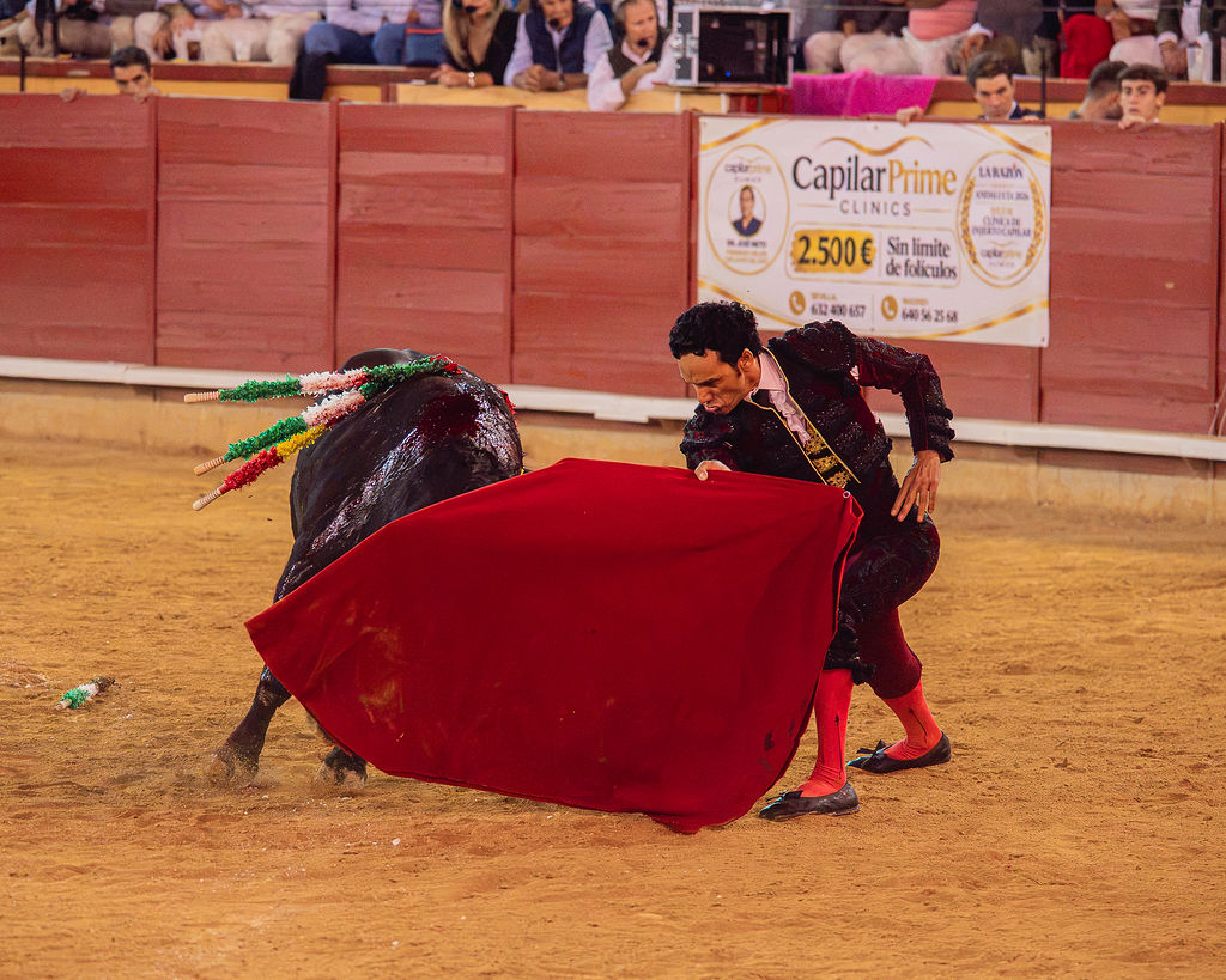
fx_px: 6860
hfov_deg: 10.2
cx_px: 562
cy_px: 490
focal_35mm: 189
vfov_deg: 8.2
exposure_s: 1/640
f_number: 5
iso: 20000
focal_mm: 167.9
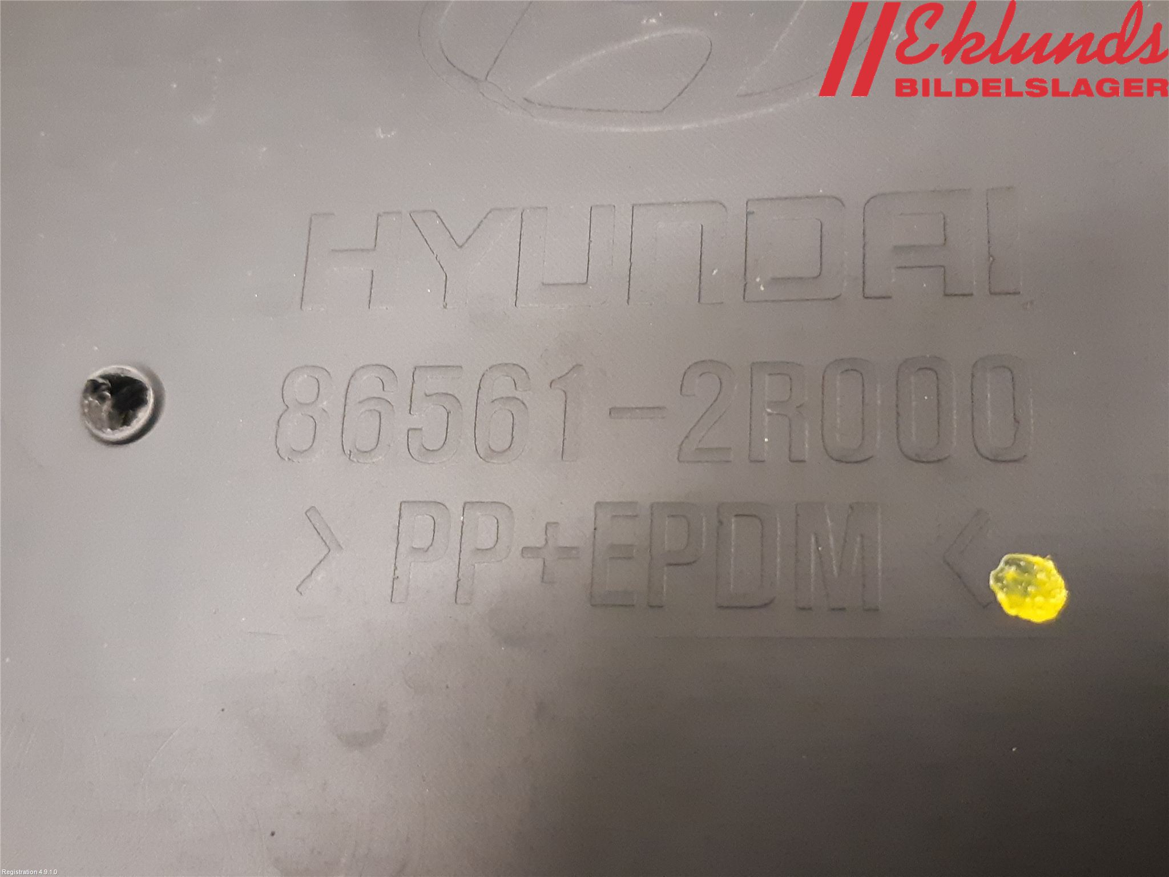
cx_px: 584
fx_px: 878
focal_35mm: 26
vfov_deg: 53.1
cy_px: 438
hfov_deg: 67.3
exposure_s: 1/25
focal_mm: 3.93
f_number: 1.7
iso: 400
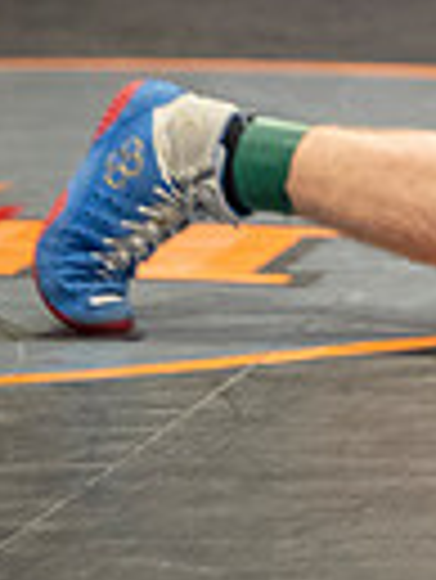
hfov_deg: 3.3
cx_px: 1386
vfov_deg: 4.4
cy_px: 273
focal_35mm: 447
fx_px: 7494
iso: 3200
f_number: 2.8
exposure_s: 1/1000
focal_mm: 93
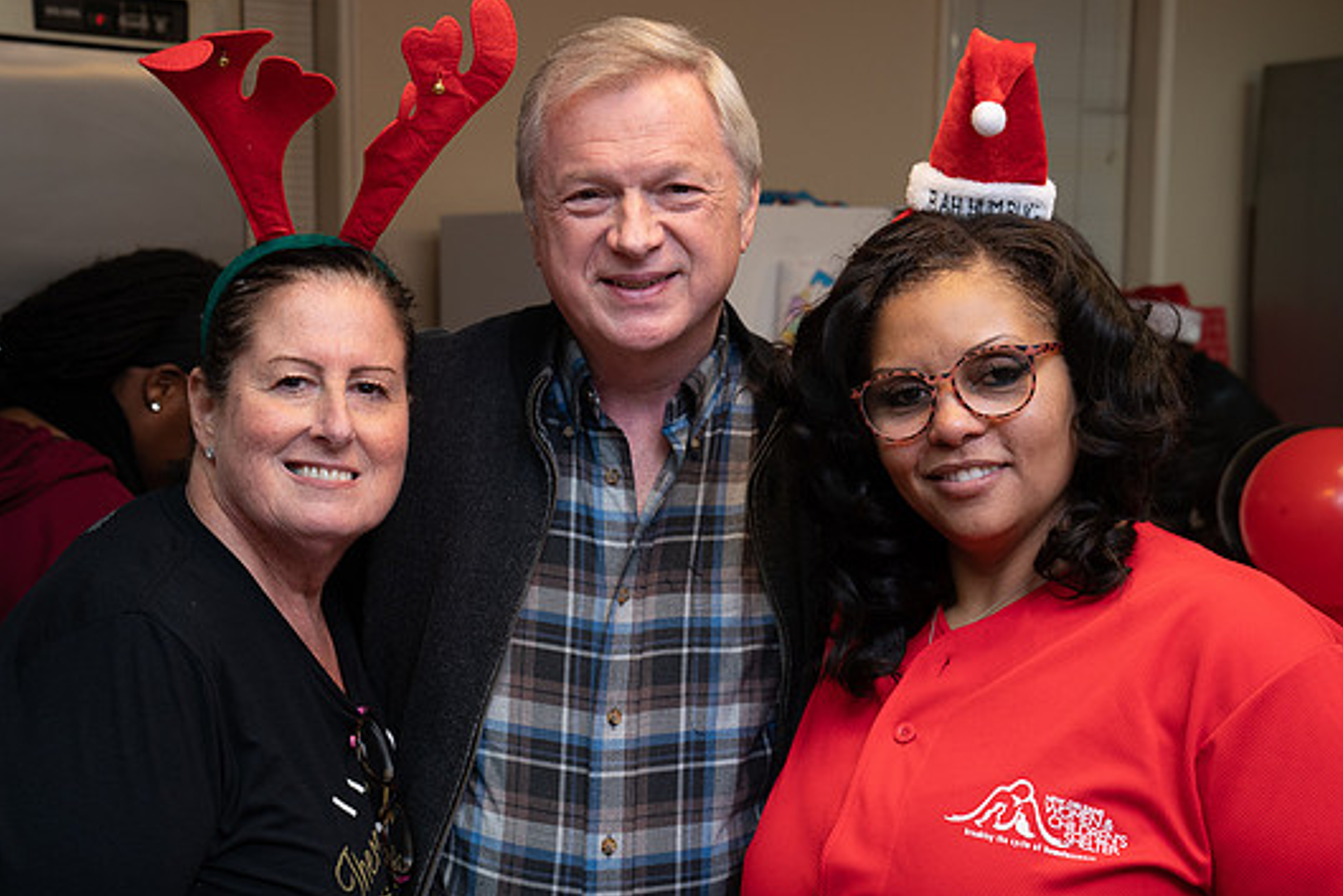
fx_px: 2127
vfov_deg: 23.8
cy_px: 443
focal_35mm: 57
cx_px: 673
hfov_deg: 35.0
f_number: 6.3
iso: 640
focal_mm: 52
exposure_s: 1/60
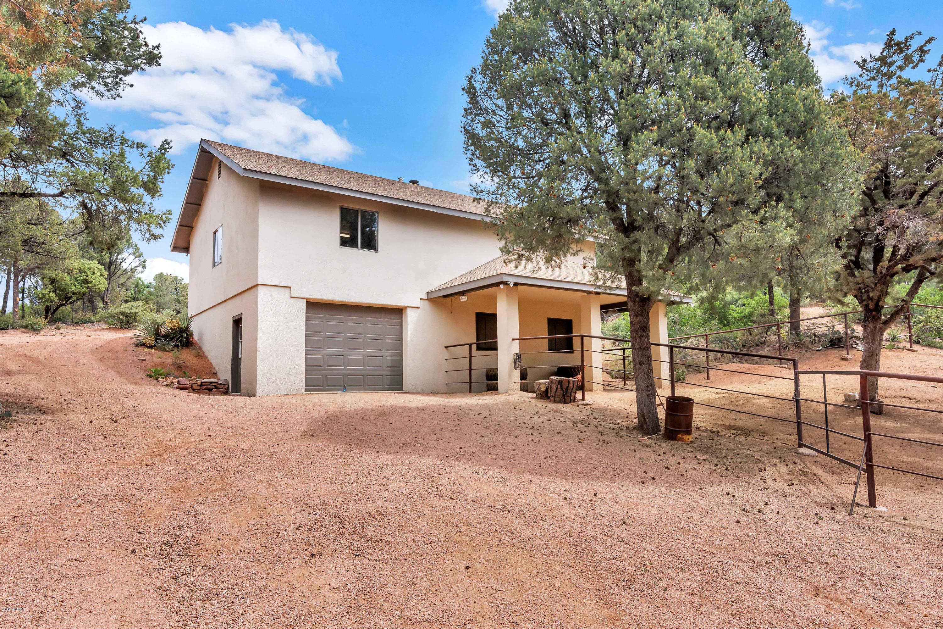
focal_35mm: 21
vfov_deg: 59.5
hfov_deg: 81.2
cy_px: 314
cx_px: 472
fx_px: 550
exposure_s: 1/400
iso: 400
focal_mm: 14
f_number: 10
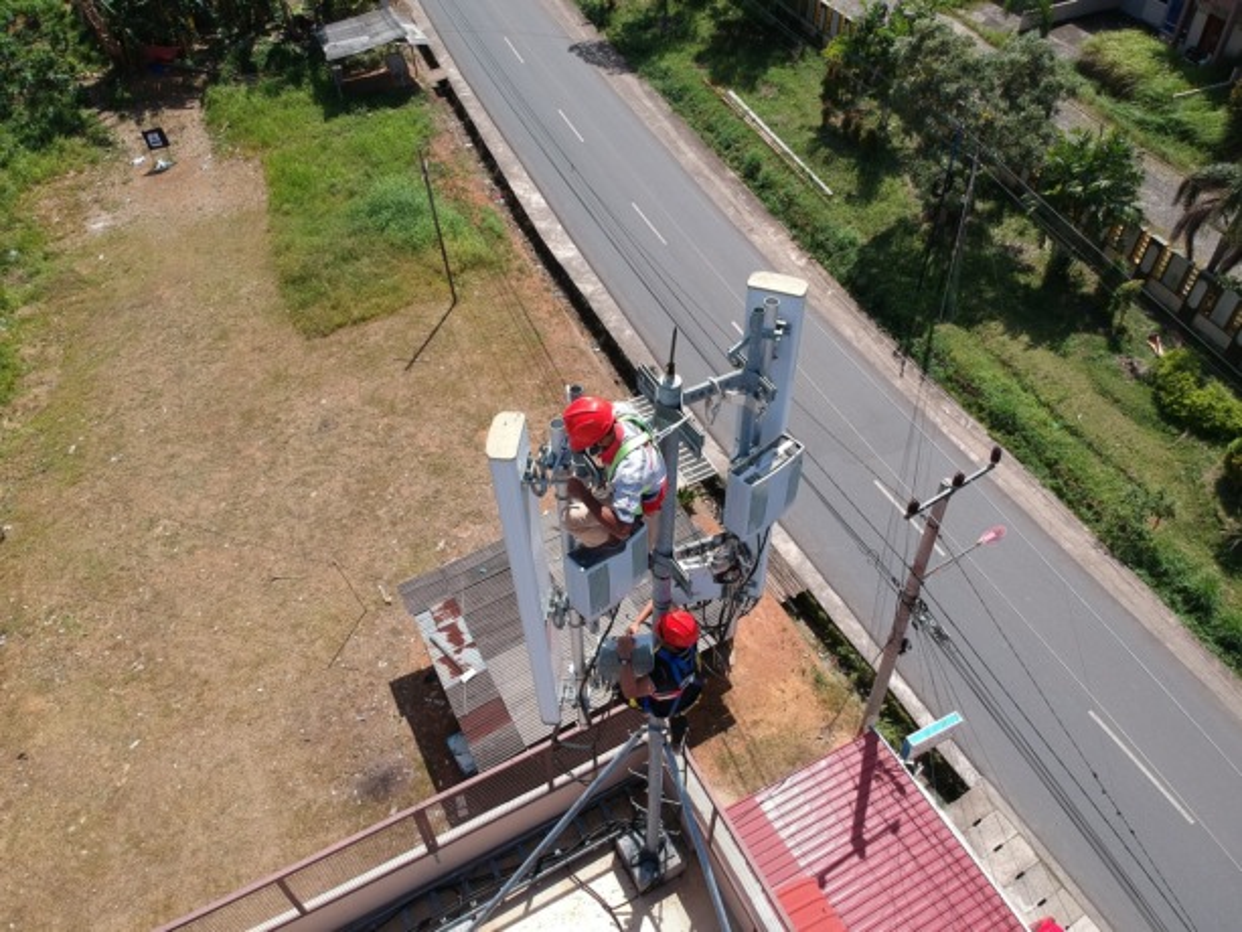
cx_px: 621
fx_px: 897
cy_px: 466
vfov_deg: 54.9
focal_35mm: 25
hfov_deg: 69.4
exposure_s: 1/1000
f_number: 2.6
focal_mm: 4.49
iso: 100
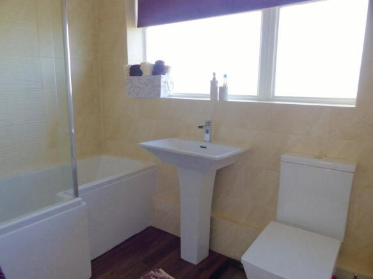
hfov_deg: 69.4
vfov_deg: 54.9
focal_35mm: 25
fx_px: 269
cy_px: 140
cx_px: 186
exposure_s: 1/80
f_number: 3.2
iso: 100
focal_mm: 4.5
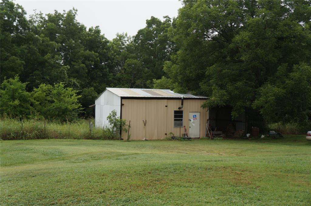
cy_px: 103
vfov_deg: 27.2
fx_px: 427
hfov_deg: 40.0
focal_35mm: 50
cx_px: 156
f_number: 6.3
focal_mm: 33
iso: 200
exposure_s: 1/160
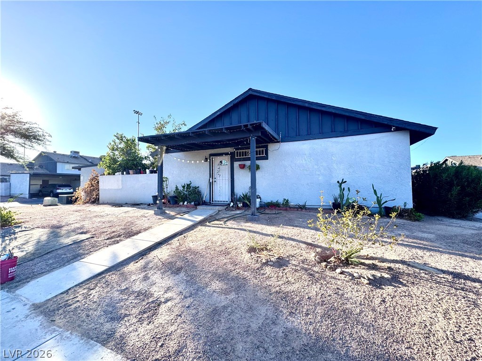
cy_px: 180
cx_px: 241
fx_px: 195
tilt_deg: +0.6
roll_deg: +0.5
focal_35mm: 14
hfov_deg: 102.1
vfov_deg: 85.7
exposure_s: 1/522
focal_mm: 2.22
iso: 40
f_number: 2.2
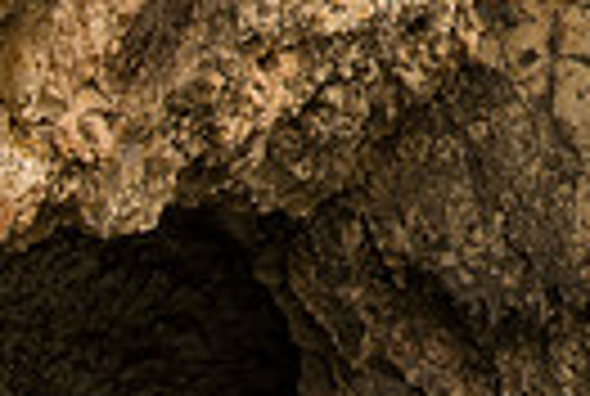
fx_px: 2464
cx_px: 910
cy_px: -434
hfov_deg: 12.9
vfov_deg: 8.6
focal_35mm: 150
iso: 100
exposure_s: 1/500
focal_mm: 34
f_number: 3.5
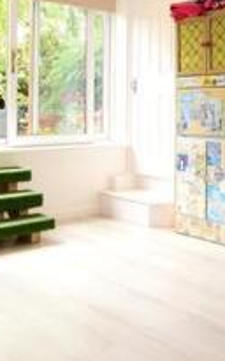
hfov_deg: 26.1
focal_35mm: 49
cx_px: 158
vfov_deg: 39.9
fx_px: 481
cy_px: 91
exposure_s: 1/30
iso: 200
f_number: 8
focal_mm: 10
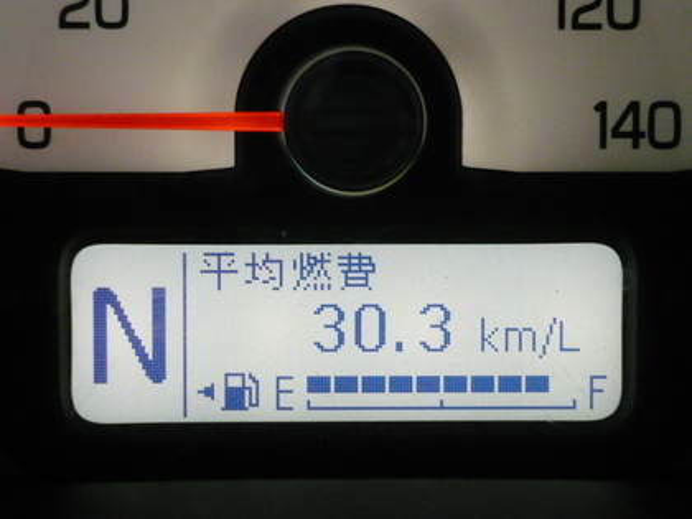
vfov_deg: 15.9
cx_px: 346
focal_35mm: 93
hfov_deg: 21.1
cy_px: 260
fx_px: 1859
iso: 400
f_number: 3.5
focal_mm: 9.6
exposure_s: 1/40
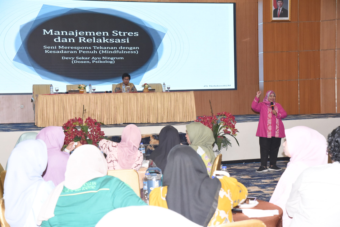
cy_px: 114
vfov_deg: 20.9
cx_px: 170
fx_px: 614
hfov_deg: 30.9
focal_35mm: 65
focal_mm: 65
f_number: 7.1
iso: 6400
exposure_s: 1/200
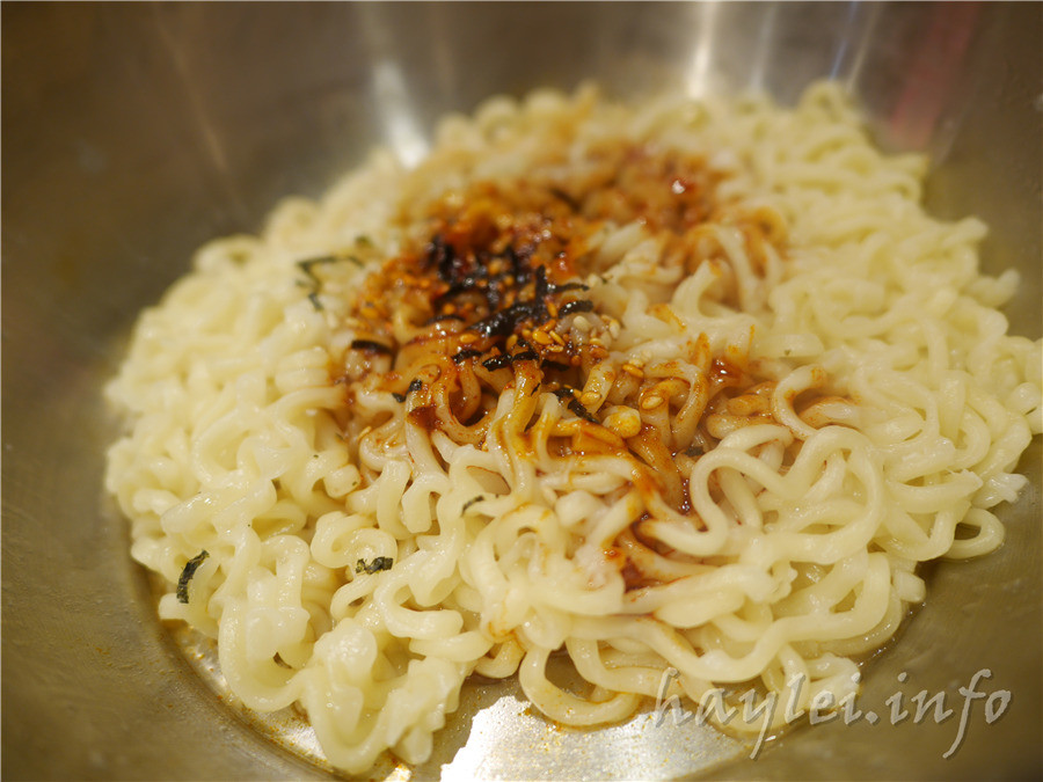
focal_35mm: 30
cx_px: 522
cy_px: 391
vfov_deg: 46.8
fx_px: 904
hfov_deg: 60.0
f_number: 2
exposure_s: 1/125
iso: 200
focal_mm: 15
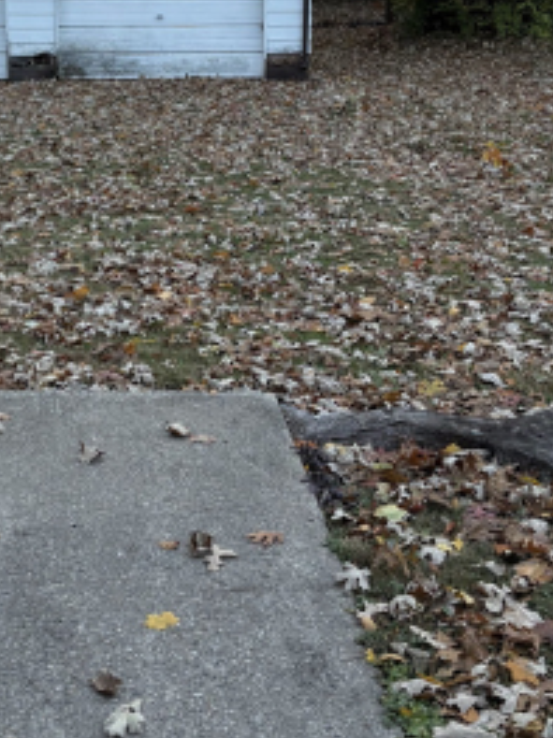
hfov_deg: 22.1
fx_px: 1407
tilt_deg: -9.8
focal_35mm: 66
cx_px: 146
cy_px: 178
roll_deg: +0.2
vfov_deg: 28.9
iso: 125
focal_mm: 5.96
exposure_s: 1/146
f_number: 1.6
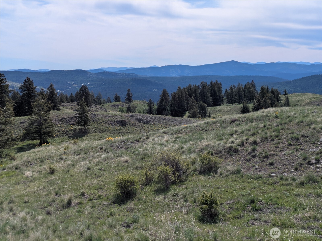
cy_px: 120
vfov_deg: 28.6
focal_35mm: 51
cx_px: 161
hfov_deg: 37.5
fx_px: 475
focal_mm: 5.43
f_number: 1.89
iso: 46
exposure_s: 1/2857
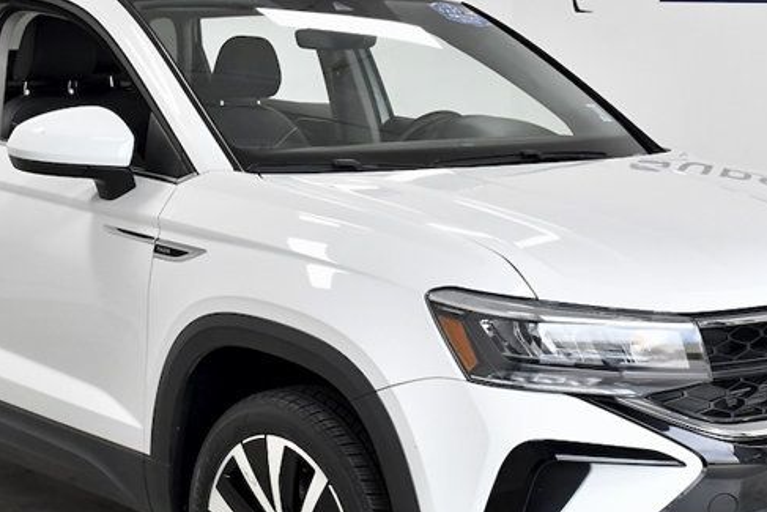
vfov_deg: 16.7
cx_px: 400
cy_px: 284
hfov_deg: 24.8
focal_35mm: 82
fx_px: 1747
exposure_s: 1/500
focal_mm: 26
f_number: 5.6
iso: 2000
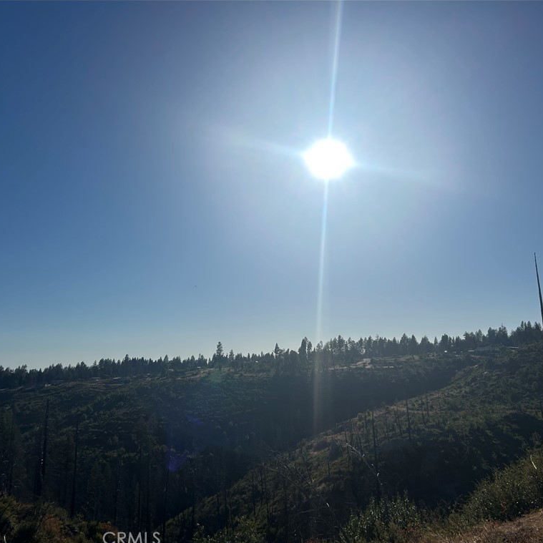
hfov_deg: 52.5
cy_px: 274
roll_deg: +2.3
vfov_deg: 52.5
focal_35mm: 31
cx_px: 278
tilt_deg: +8.8
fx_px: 550
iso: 32
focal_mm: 5.7
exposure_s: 1/16393
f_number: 1.5
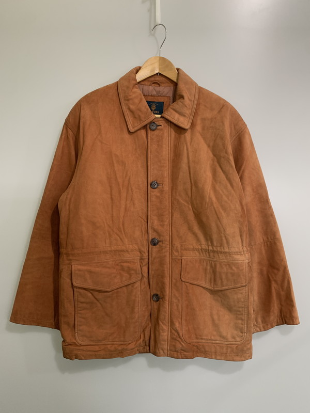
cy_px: 206
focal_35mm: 26
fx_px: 310
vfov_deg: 67.3
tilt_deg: -23.4
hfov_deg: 53.1
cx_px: 155
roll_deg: +0.1
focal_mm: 4.25
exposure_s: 1/50
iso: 160
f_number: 1.8
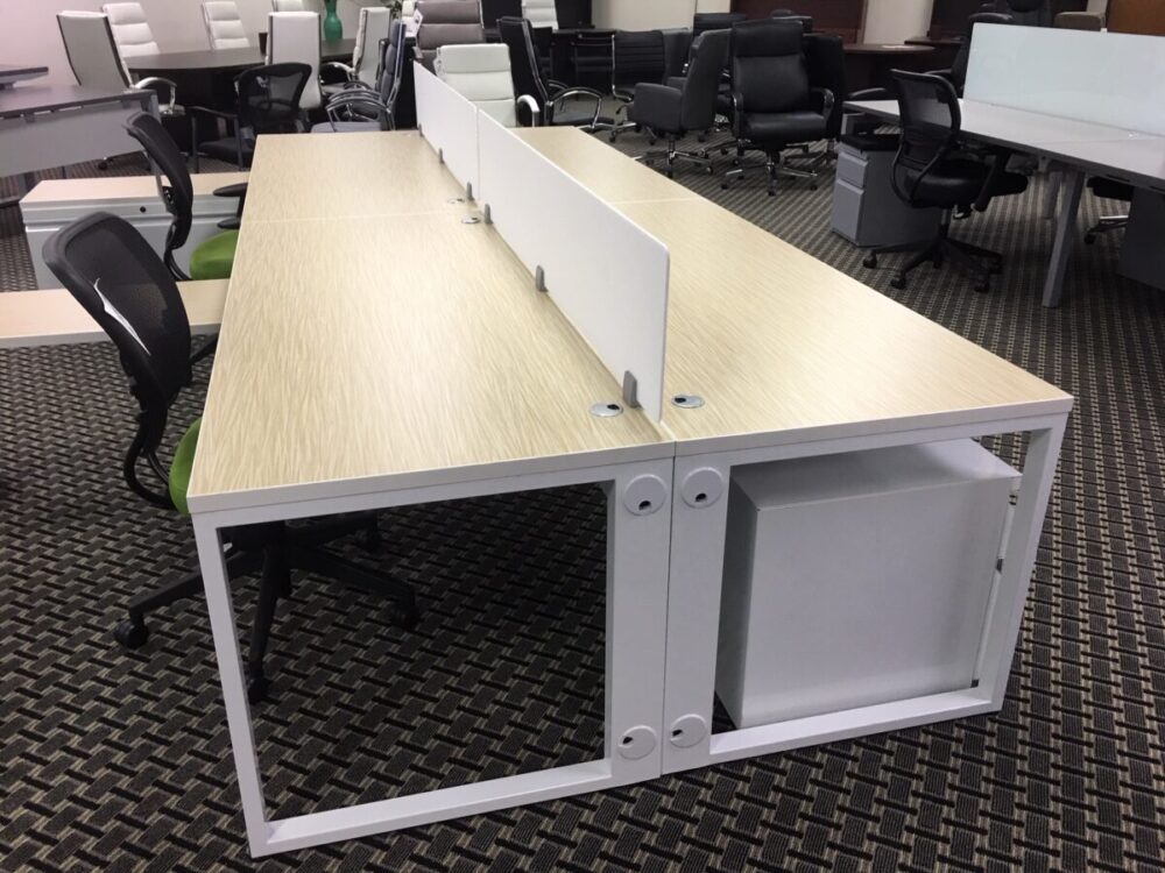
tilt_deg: -23.6
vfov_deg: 48.2
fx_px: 976
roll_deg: -0.6
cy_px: 436
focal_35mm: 29
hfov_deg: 61.7
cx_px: 582
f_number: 2.2
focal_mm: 4.15
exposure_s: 1/15
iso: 40
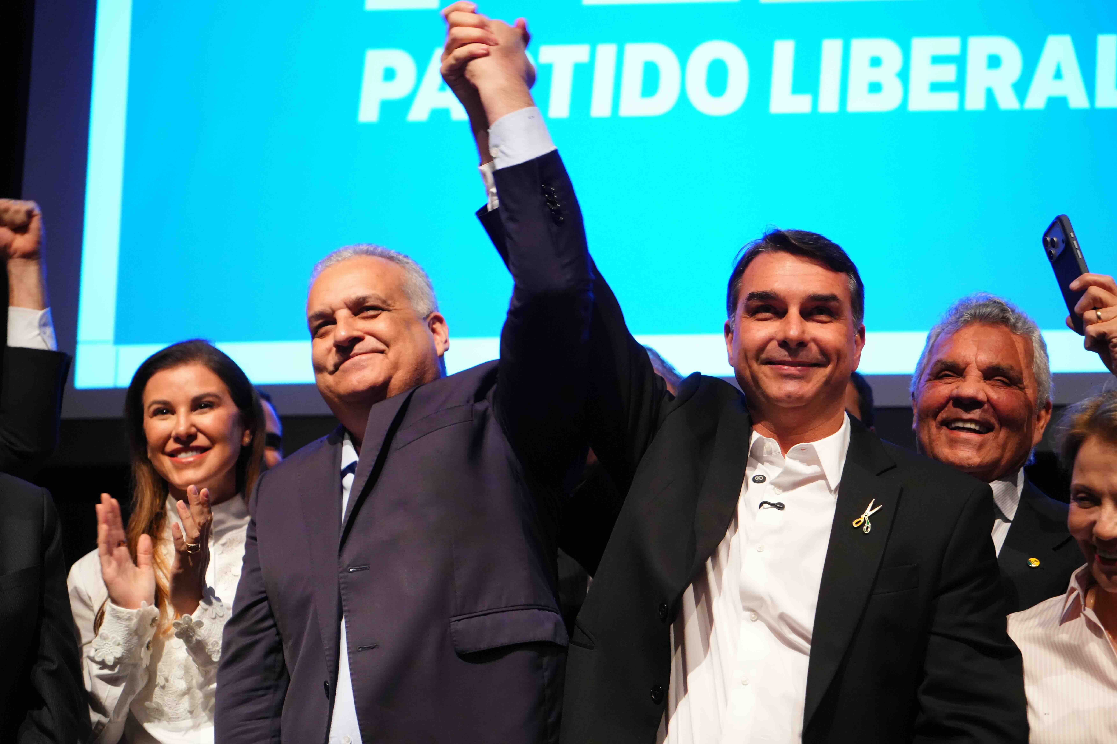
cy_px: 372
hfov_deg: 32.4
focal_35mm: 62
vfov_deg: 21.9
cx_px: 558
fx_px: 1924
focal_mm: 62
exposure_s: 1/200
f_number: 4
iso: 6400
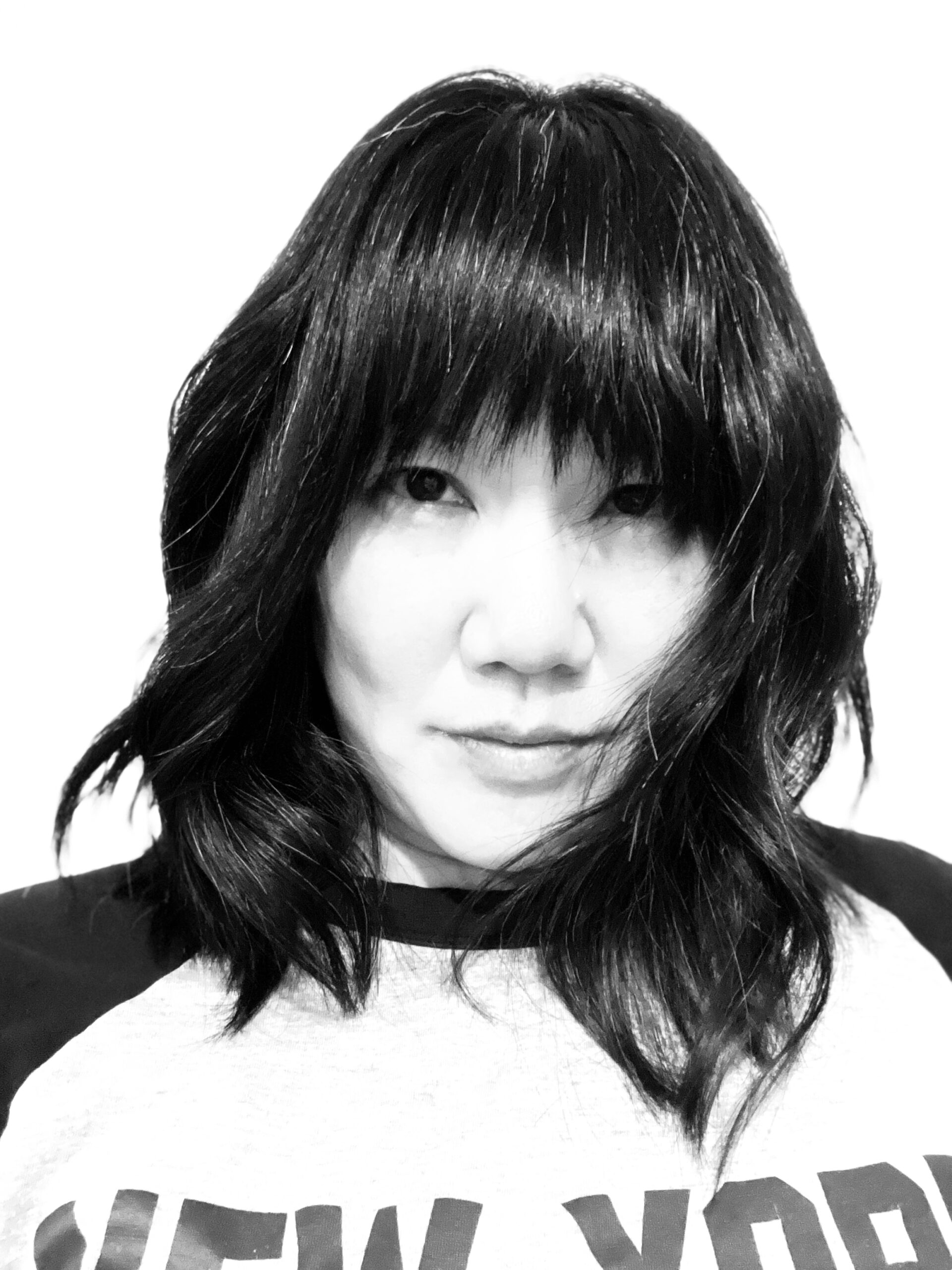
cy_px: 635
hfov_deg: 46.8
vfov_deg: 60.0
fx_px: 1100
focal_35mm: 30
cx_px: 476
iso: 1250
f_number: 2.2
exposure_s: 1/15
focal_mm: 2.71
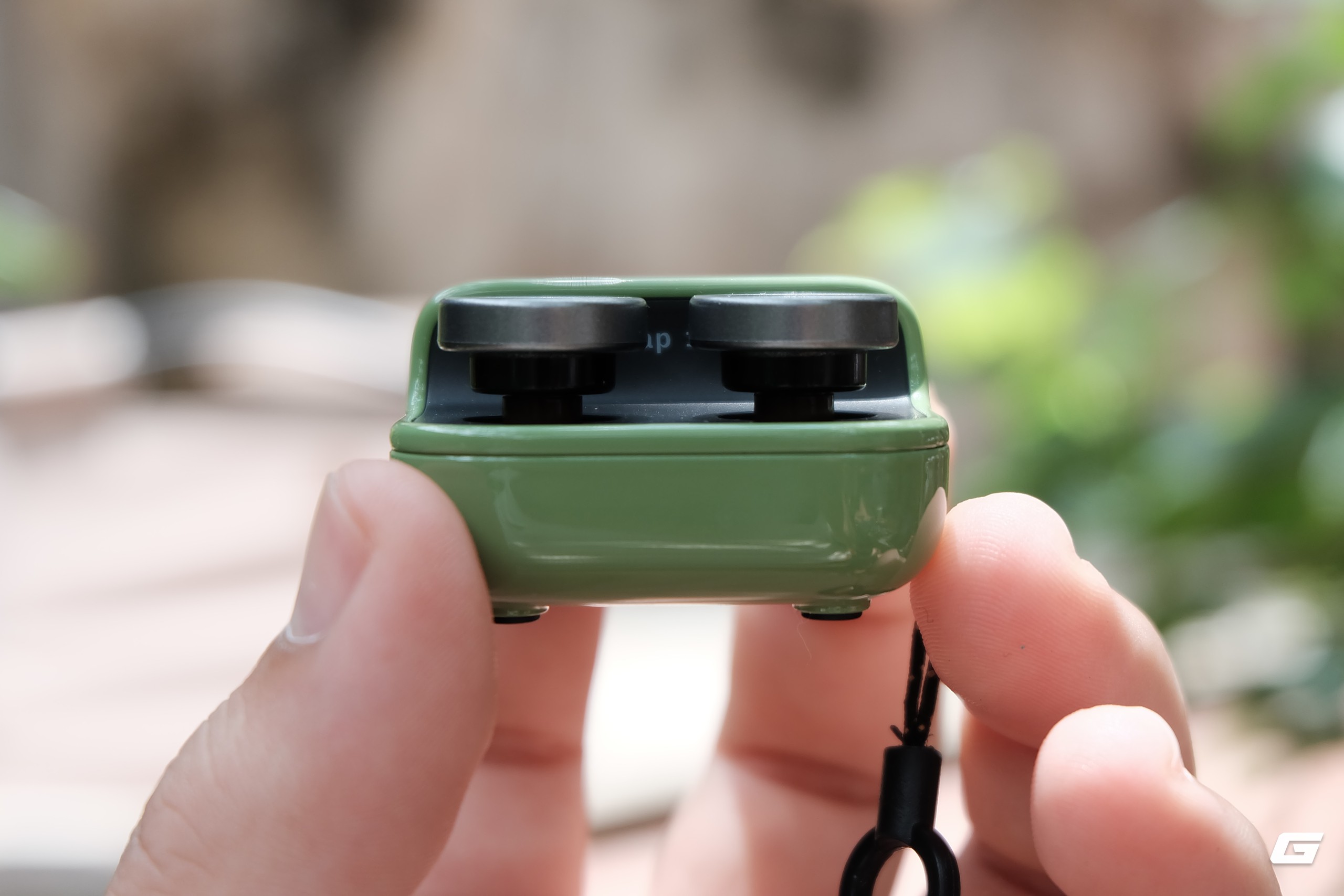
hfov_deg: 31.9
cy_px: 448
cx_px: 672
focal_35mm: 63
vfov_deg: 21.6
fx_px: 2352
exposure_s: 1/220
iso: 400
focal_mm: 41.8
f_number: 5.6
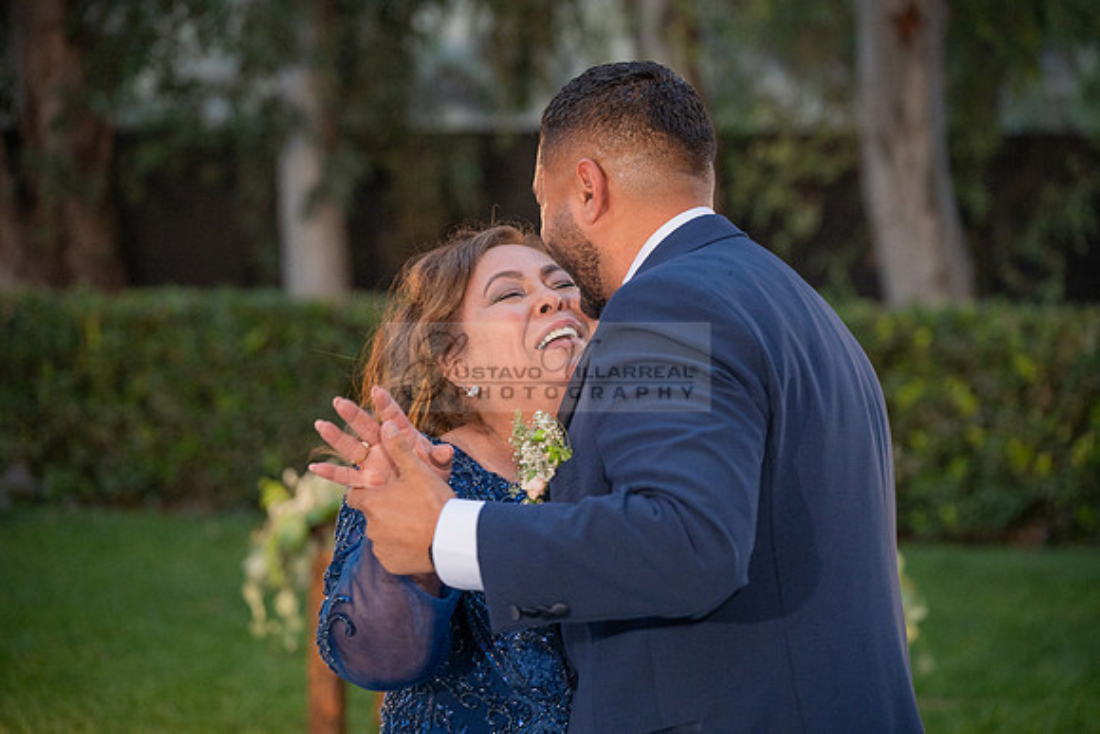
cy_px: 367
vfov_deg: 13.6
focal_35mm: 101
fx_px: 3087
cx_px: 550
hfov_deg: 20.2
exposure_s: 1/200
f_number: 4
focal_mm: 101
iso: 1600
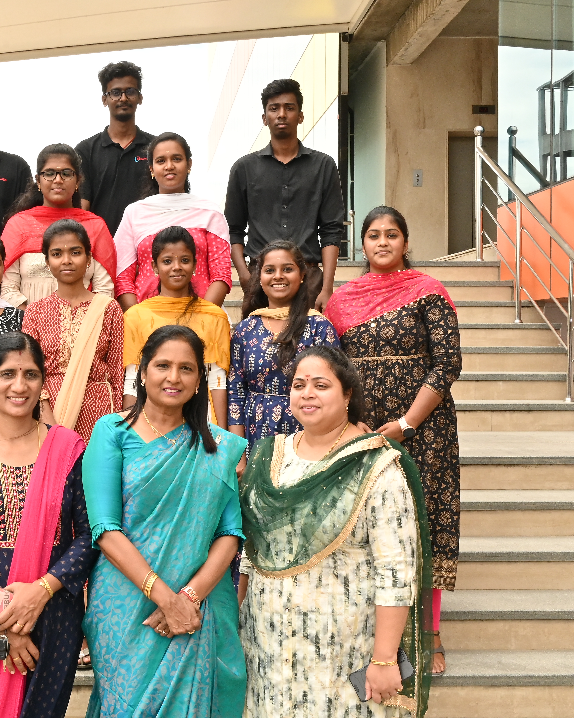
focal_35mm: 52
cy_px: 357
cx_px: 140
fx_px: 1106
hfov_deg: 28.7
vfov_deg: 36.0
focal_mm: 24.5
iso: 800
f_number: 20
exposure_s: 1/125
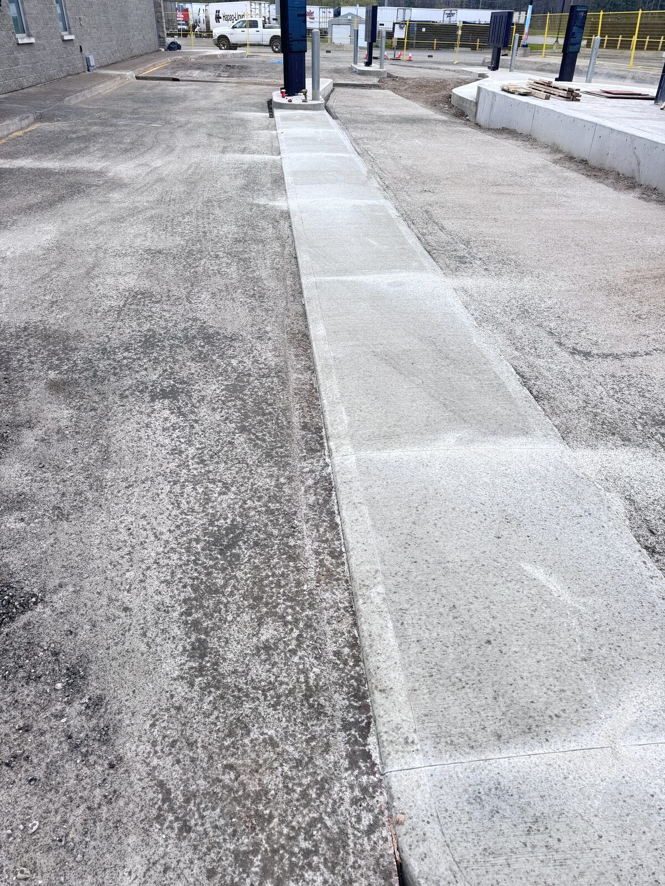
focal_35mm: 24
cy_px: 443
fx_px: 615
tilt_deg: -31.6
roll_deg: +0.2
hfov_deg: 56.8
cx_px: 332
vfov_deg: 71.6
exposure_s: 1/315
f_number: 1.78
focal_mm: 6.76
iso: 80
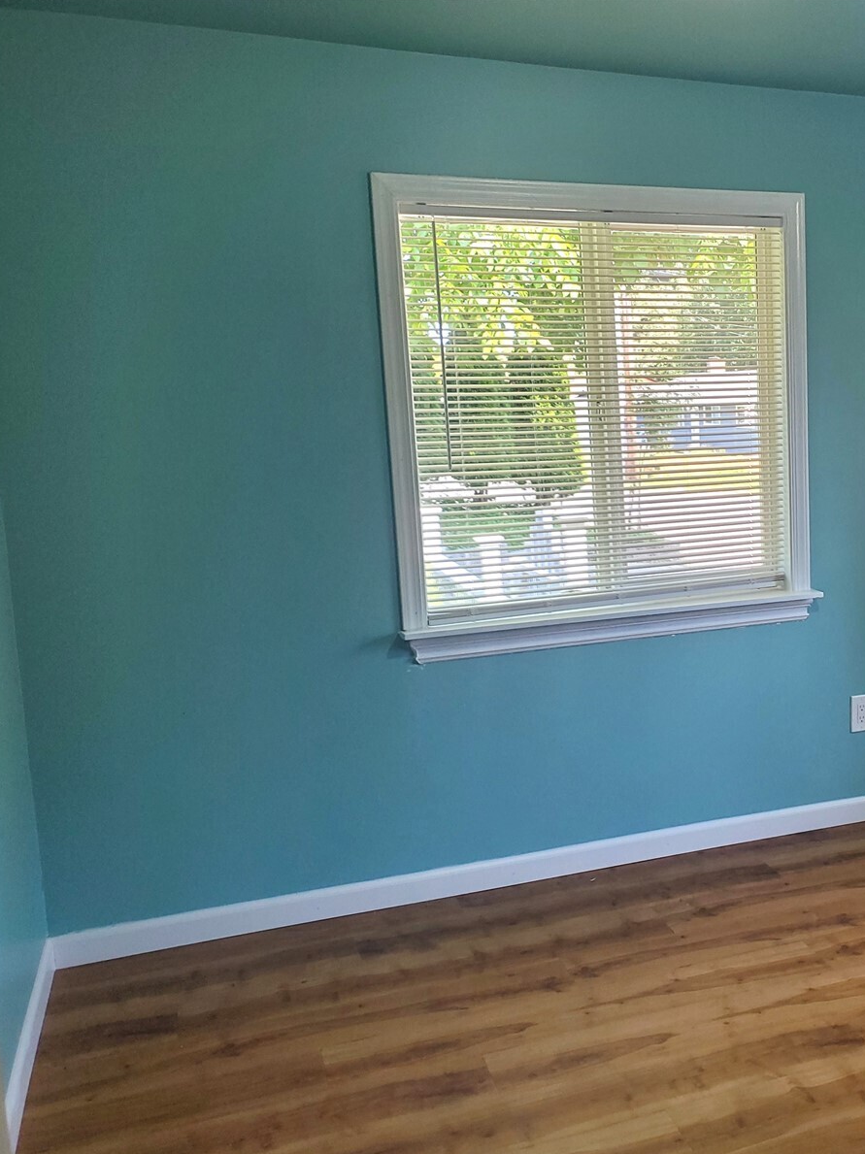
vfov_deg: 52.6
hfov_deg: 38.1
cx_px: 769
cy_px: 579
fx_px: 1167
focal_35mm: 35
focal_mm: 4.3
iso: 160
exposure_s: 1/120
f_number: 2.4
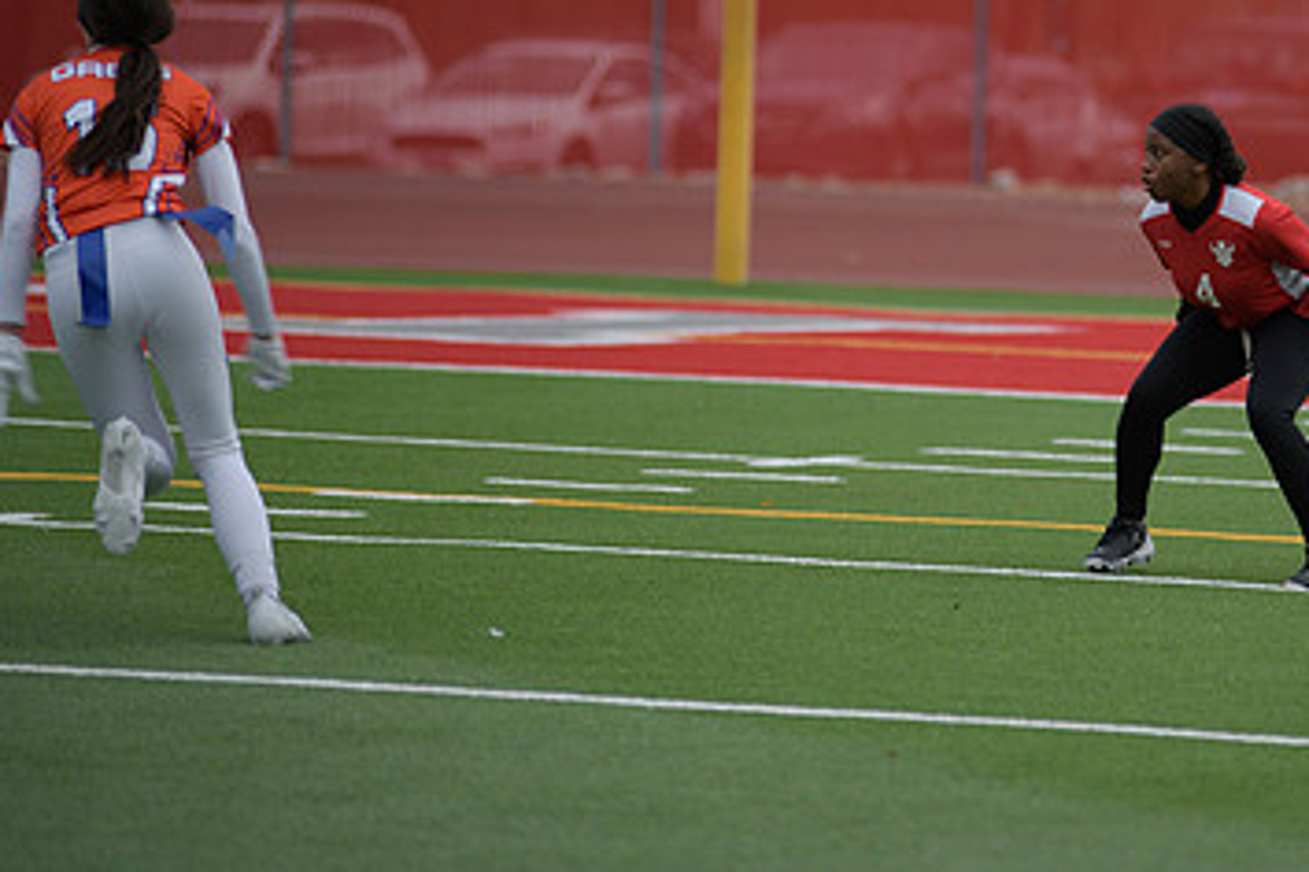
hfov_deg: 7.2
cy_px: 176
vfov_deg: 4.8
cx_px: 1065
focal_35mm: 287
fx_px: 10435
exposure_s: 1/200
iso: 110
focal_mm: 175
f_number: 2.8
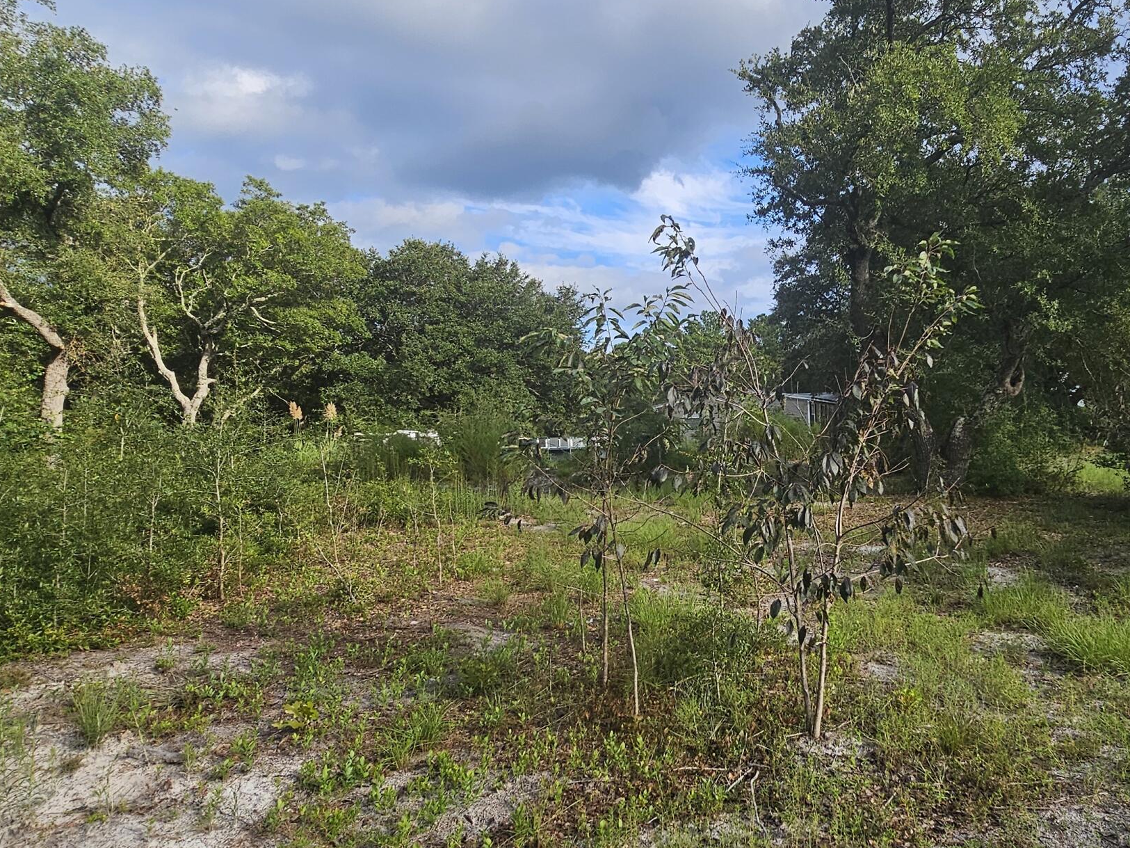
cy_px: 418
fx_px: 784
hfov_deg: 69.4
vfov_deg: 56.8
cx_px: 761
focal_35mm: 24
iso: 50
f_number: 2.2
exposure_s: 1/1286
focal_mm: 2.2
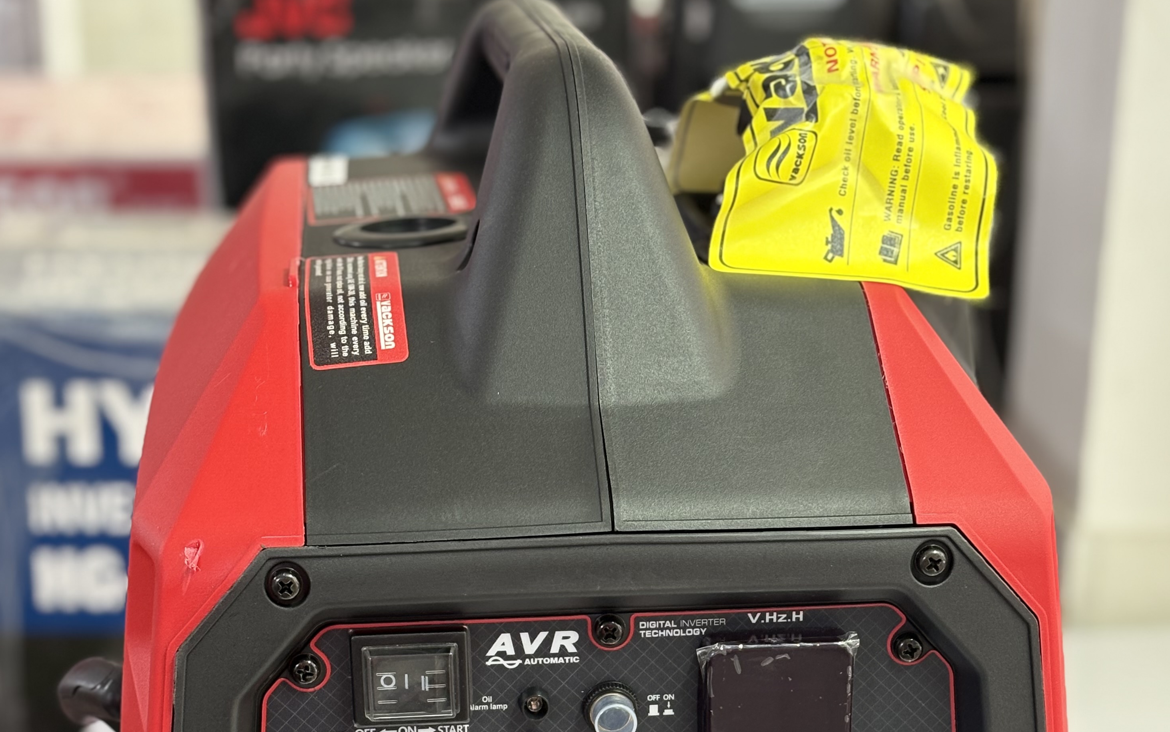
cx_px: 584
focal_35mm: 76
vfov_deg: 16.7
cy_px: 763
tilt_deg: -21.6
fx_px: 2424
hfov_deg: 27.1
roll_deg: -0.5
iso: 80
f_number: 1.6
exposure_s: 1/50
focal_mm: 5.96
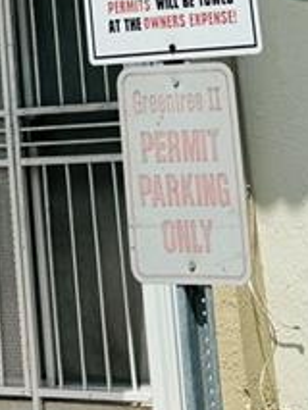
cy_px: -539
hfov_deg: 10.9
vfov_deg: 12.1
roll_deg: +4.7
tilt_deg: +21.4
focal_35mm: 135
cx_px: 13
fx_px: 1600
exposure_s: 1/9009
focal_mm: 6.76
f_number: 1.78
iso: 80
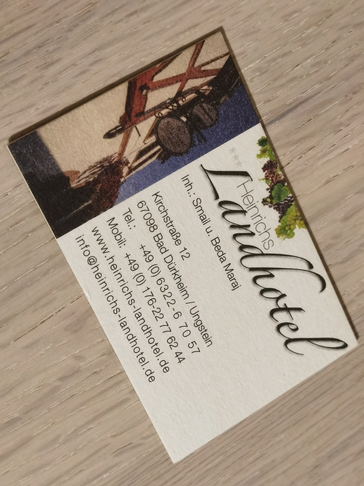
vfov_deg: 28.2
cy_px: 243
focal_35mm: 69
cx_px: 182
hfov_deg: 21.3
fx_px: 967
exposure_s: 1/33.3
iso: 320
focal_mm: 6.71
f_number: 1.9
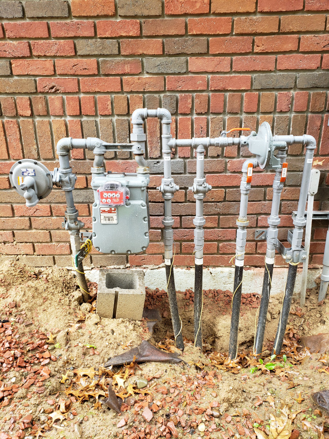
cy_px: 220
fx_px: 329
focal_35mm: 26
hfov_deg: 53.1
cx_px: 164
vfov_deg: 67.3
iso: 100
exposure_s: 1/60
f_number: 2.4
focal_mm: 4.3
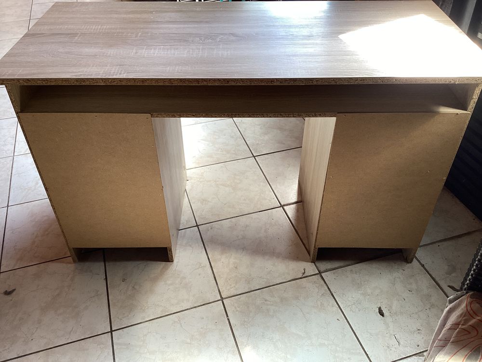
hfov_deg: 58.4
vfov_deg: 45.4
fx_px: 432
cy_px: 181
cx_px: 241
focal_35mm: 31
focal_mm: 3.3
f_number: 2.4
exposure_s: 1/100
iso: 64
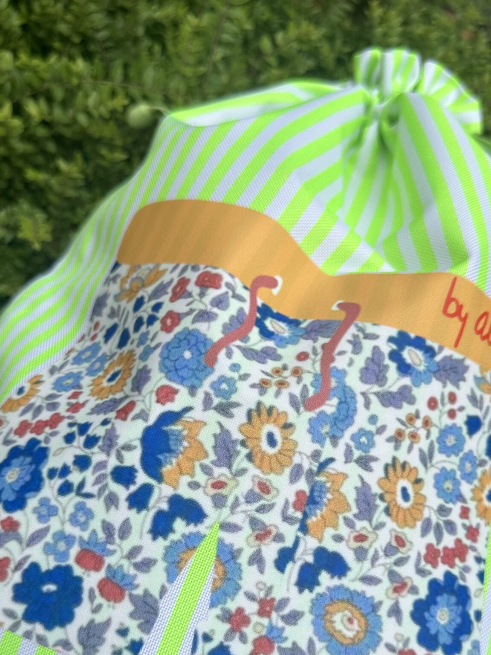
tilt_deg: -69.9
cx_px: 246
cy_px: 465
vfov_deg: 45.7
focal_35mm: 40
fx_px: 756
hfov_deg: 36.0
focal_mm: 6.86
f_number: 1.78
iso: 80
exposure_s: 1/1517
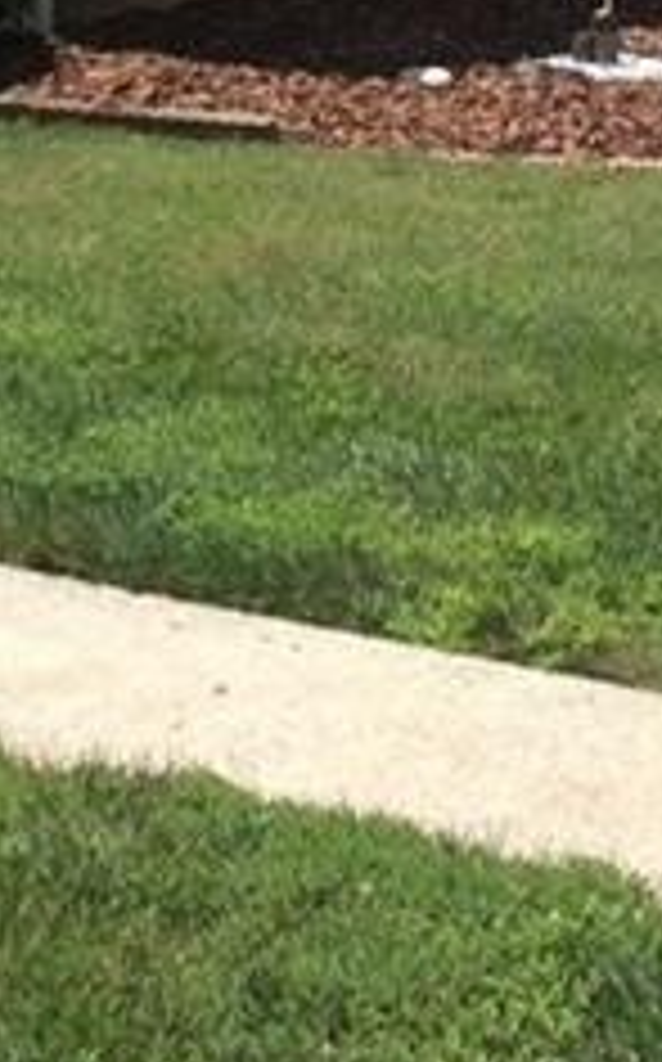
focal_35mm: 147
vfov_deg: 13.9
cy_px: -184
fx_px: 4254
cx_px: 414
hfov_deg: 8.9
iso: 32
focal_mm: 3.3
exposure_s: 1/1217
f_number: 2.4
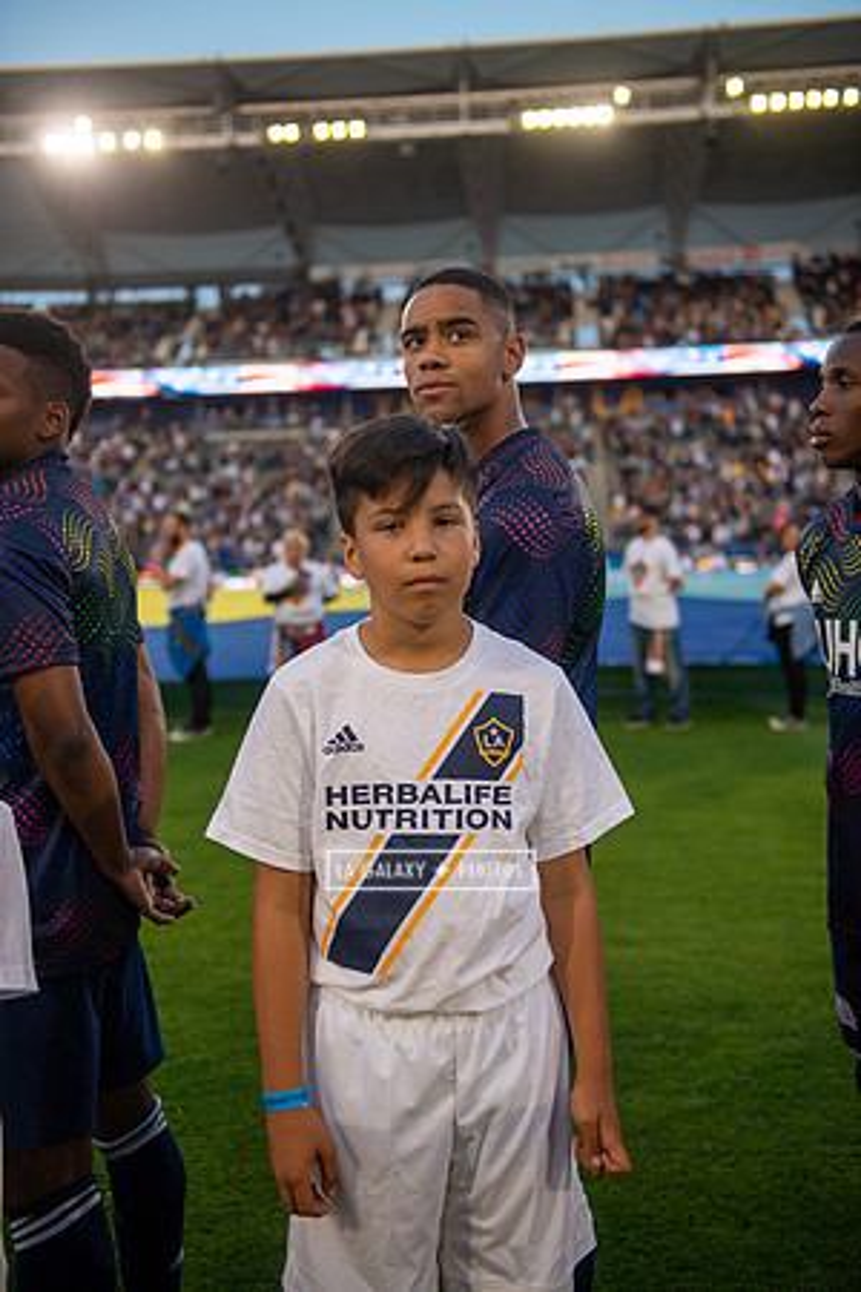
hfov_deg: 31.9
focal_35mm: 42
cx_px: 430
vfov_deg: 46.4
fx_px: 1507
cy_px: 646
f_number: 2.8
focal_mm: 42
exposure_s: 1/1000
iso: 200
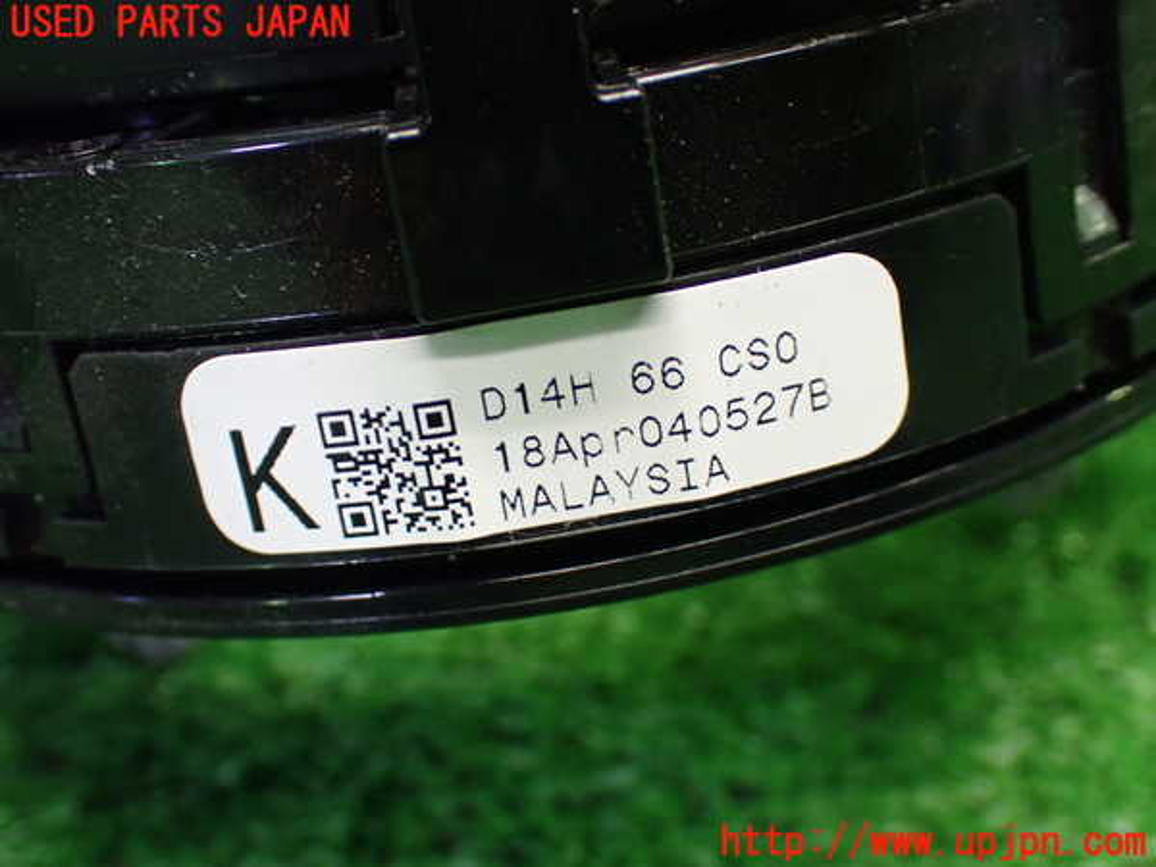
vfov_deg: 29.1
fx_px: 1670
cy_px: 434
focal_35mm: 50
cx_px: 578
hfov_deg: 38.2
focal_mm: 9.01
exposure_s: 1/50
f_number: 3.2
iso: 800
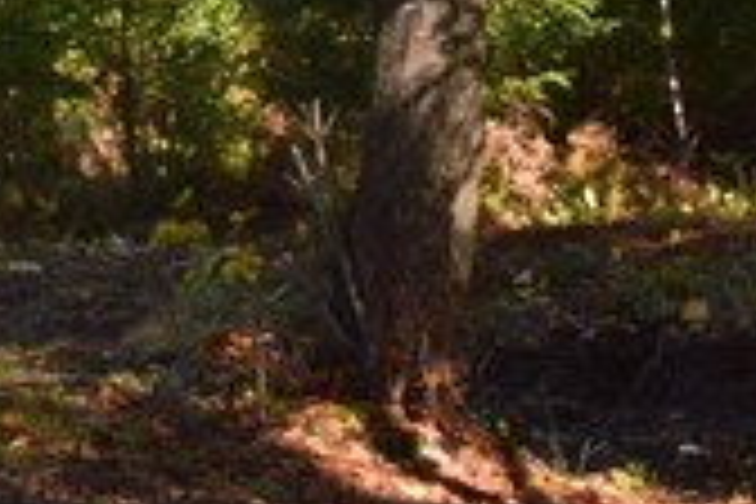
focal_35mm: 175
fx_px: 3675
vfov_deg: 7.8
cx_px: -184
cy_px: 27
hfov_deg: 11.5
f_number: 9
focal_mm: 18
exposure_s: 1/125
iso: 400
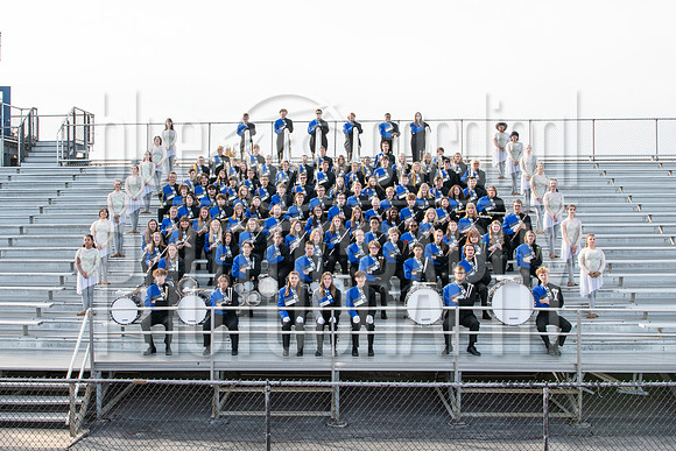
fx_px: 741
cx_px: 310
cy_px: 210
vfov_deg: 33.8
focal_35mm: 39
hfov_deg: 49.0
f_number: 10
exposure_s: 1/200
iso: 320
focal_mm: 24
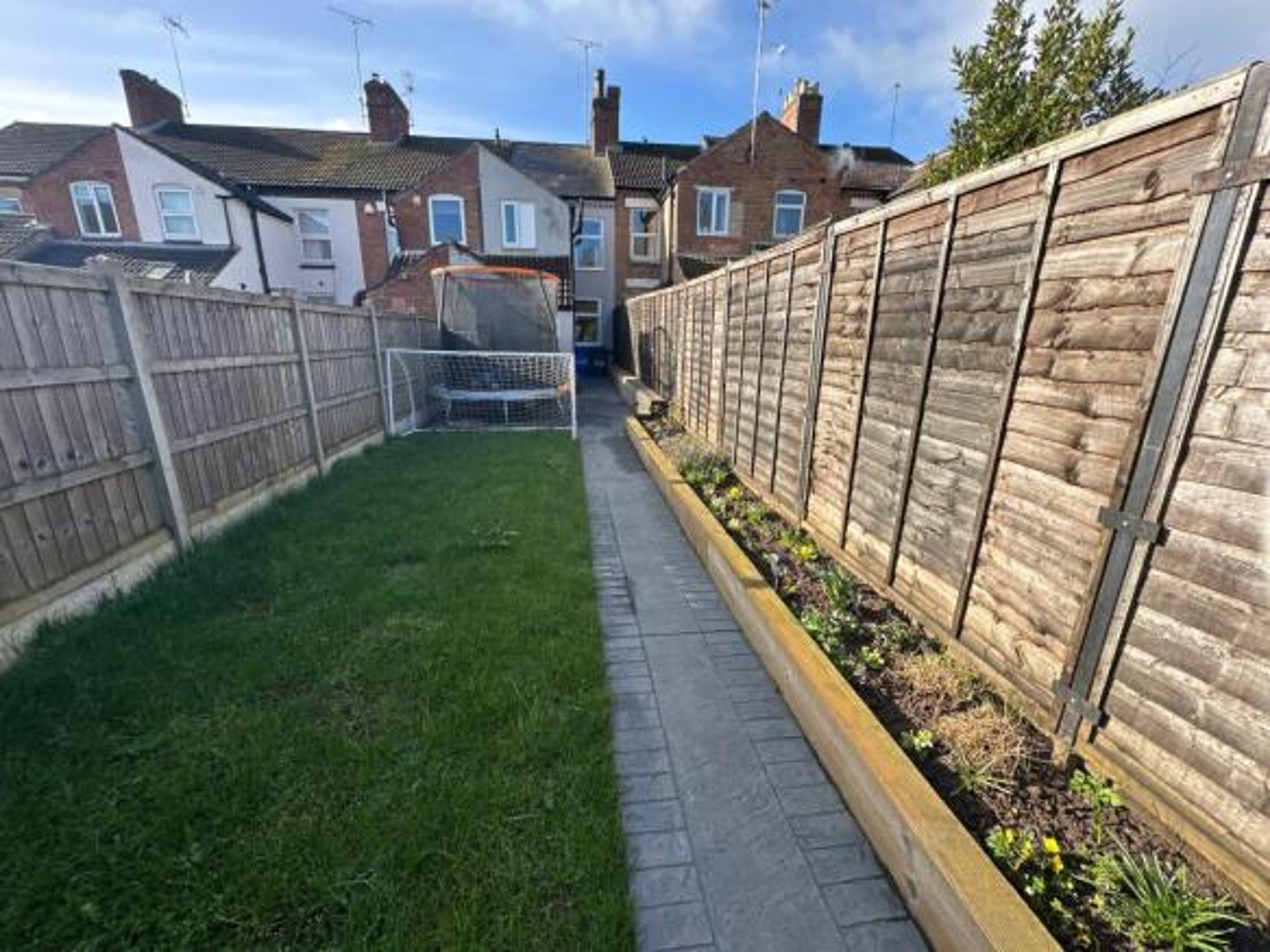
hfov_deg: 102.1
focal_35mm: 14
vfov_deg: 85.7
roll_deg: -0.9
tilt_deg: -13.0
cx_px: 635
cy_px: 476
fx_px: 514
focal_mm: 2.22
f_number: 2.2
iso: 40
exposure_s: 1/483
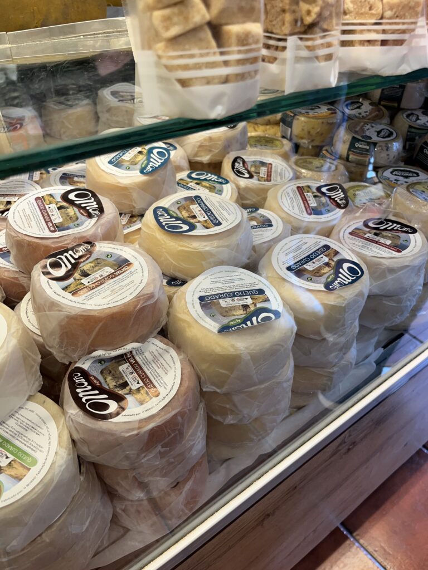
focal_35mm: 26
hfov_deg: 53.1
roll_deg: +1.9
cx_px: 214
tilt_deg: -38.6
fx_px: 429
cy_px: 285
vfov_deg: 67.3
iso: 80
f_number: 1.6
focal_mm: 5.1
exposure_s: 1/100
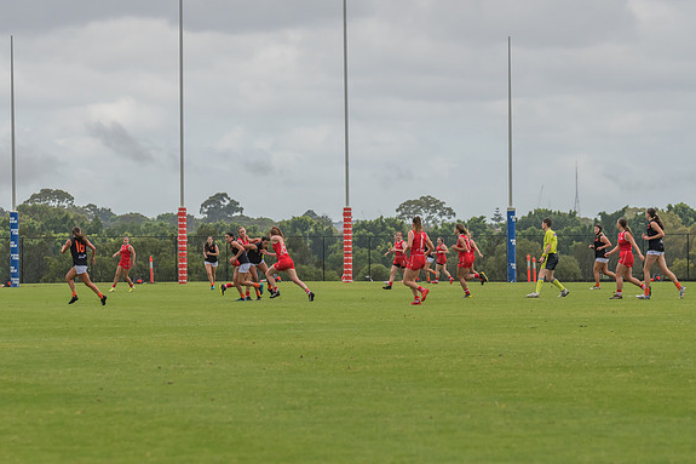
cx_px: 284
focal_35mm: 214
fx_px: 4136
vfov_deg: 6.4
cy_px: 214
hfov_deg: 9.6
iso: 800
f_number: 9
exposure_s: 1/1250
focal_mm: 180
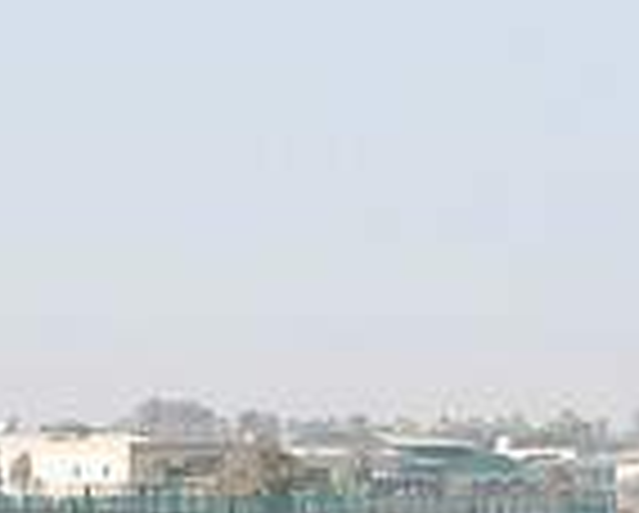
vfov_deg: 2.4
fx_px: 12158
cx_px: 266
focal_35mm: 642
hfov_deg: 3.0
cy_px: 857
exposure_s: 1/2000
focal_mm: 112
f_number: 2.8
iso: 160
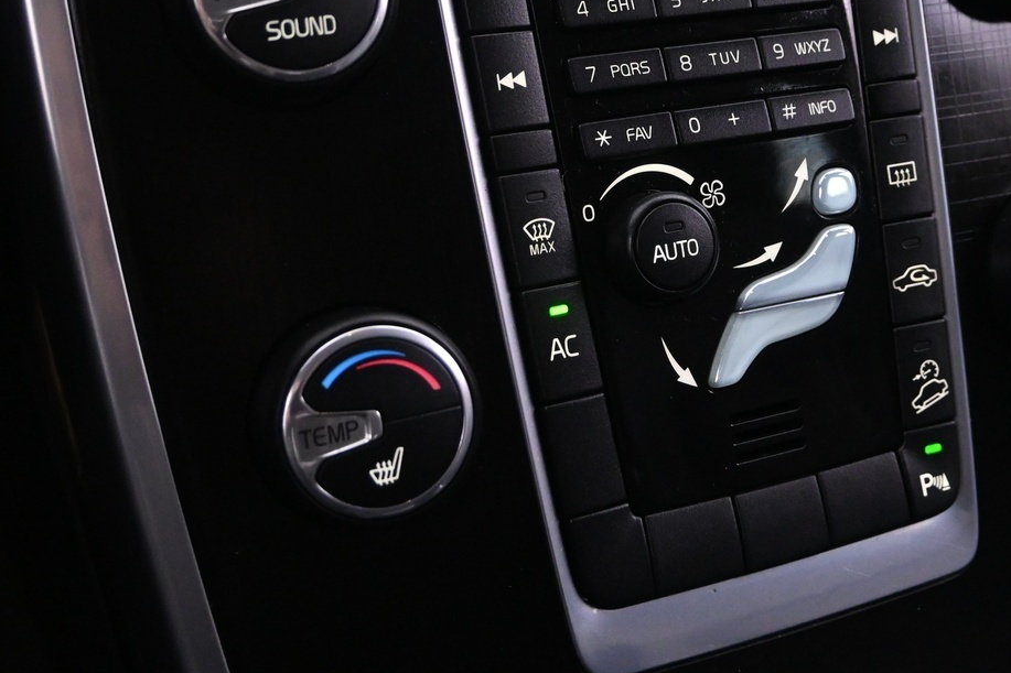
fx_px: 1488
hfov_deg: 37.1
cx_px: 681
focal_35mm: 53
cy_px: 194
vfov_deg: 25.3
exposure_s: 1/30
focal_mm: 20
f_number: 3.8
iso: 3200
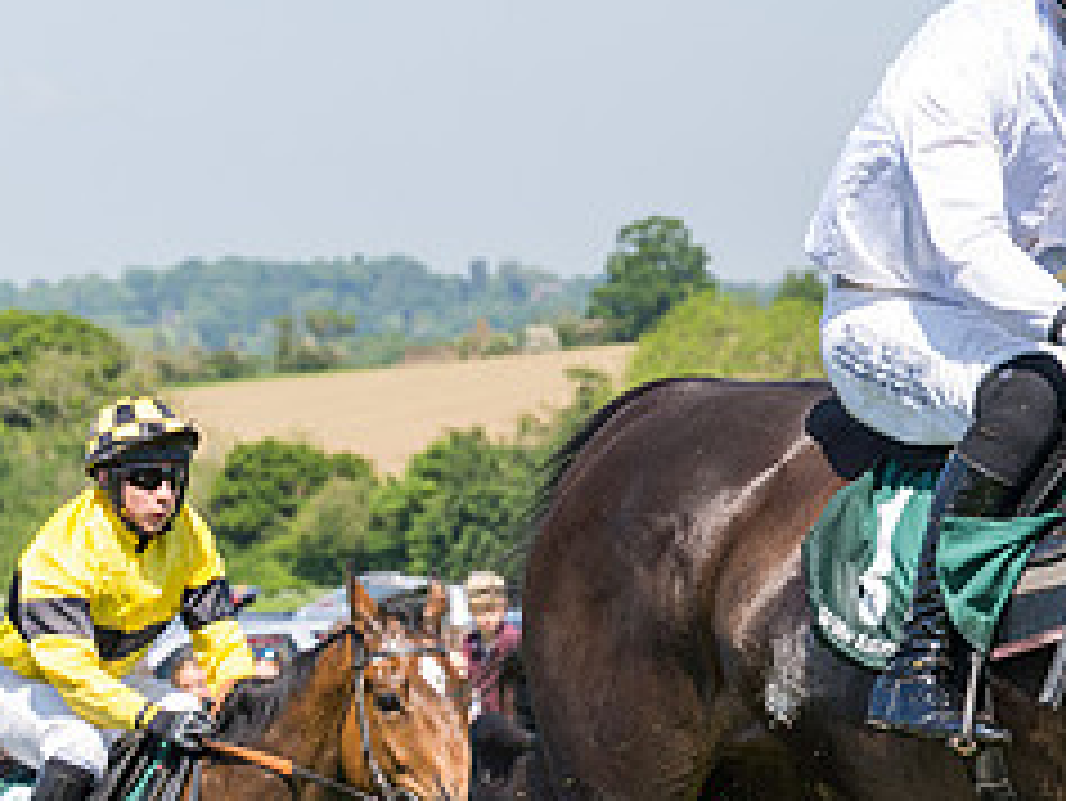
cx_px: 1021
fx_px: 7086
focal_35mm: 230
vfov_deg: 6.4
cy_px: 843
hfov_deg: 8.6
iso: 200
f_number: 5
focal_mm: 70
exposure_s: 1/800
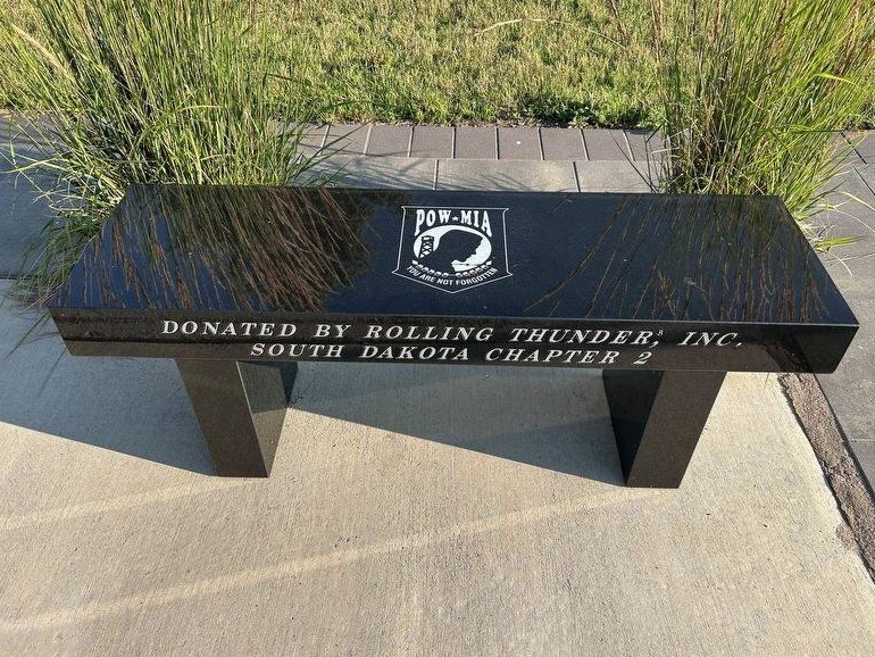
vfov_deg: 51.4
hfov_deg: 65.3
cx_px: 440
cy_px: 321
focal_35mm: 27
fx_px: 683
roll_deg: +0.9
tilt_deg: -41.6
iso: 50
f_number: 1.5
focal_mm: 5.7
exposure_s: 1/1326
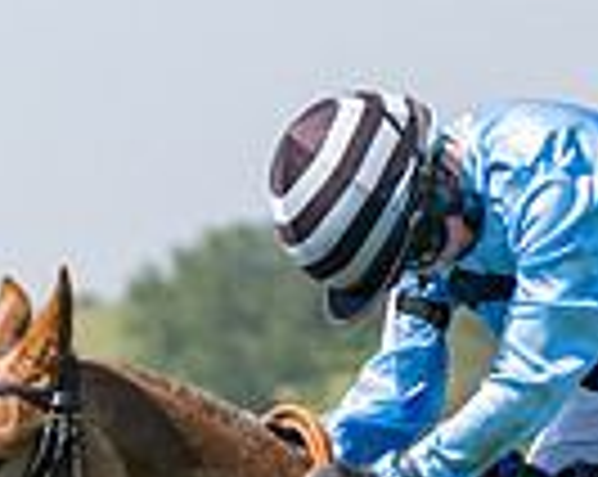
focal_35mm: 496
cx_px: 652
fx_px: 8766
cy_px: 864
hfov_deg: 3.9
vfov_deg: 3.1
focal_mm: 104
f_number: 4
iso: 400
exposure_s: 1/6400
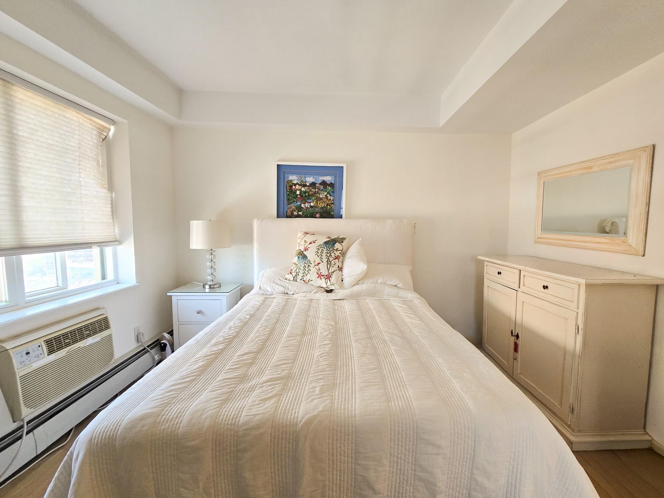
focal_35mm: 14
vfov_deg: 85.7
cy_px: 244
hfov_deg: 101.9
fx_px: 269
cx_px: 354
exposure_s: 1/60
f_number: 2.2
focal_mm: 2.2
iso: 160
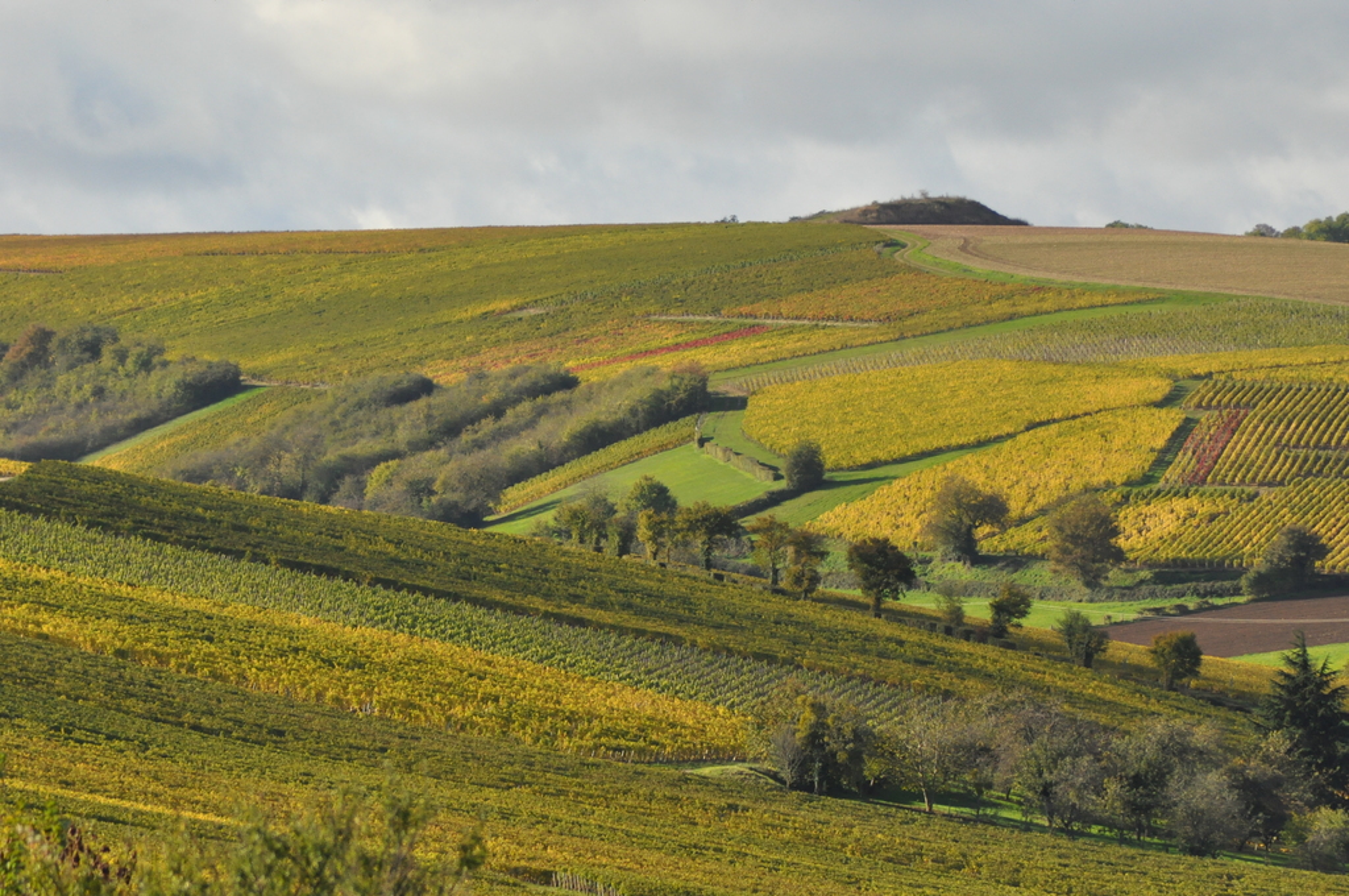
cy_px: 448
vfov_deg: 4.2
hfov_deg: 6.3
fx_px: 12350
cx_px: 674
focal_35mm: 330
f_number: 6.3
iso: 800
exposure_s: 1/2500
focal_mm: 220
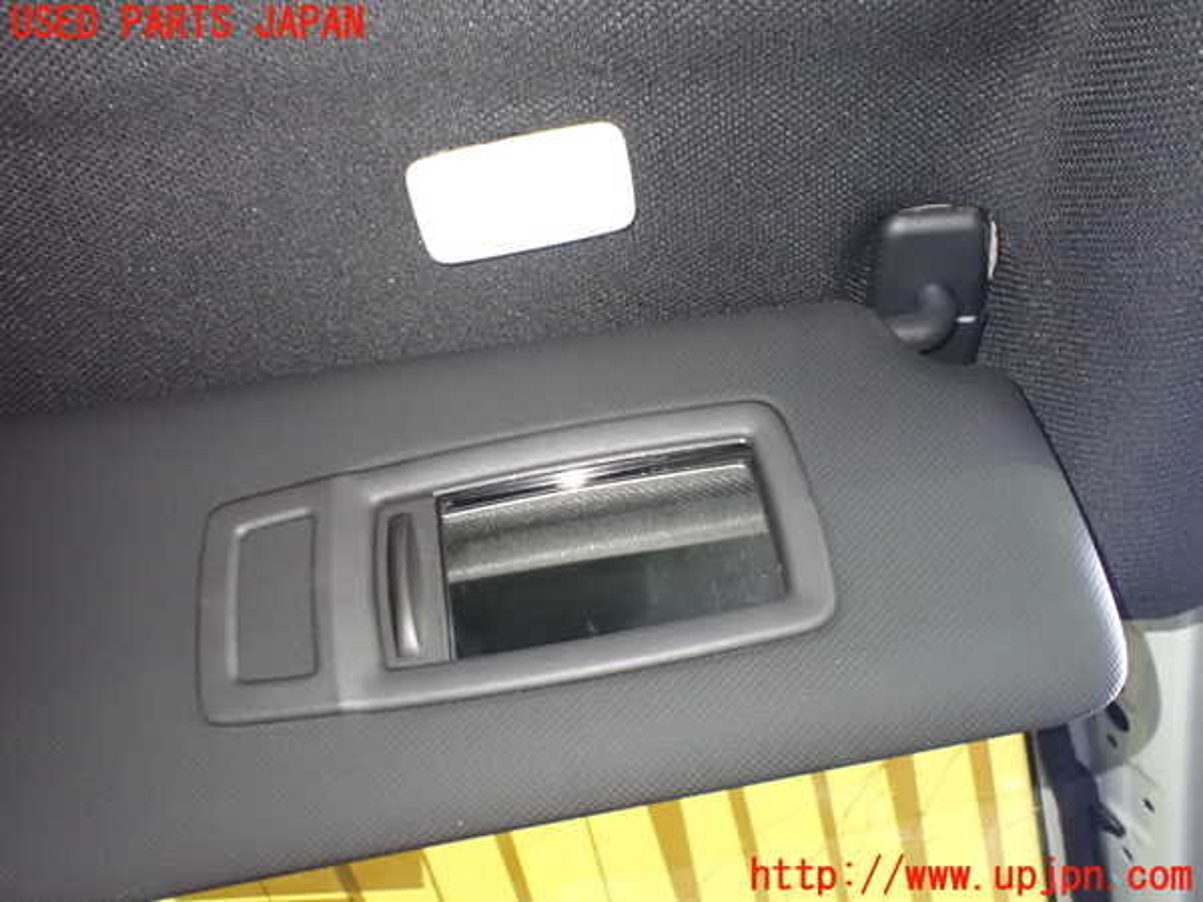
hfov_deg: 60.0
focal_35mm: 30
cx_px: 602
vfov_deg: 46.8
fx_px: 1043
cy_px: 451
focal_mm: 5.4
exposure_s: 1/25
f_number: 2.3
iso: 1600
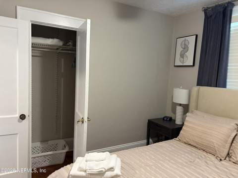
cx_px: 119
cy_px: 89
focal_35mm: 26
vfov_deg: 53.0
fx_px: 179
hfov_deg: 67.4
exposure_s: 1/40
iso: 500
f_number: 1.6
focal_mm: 5.96
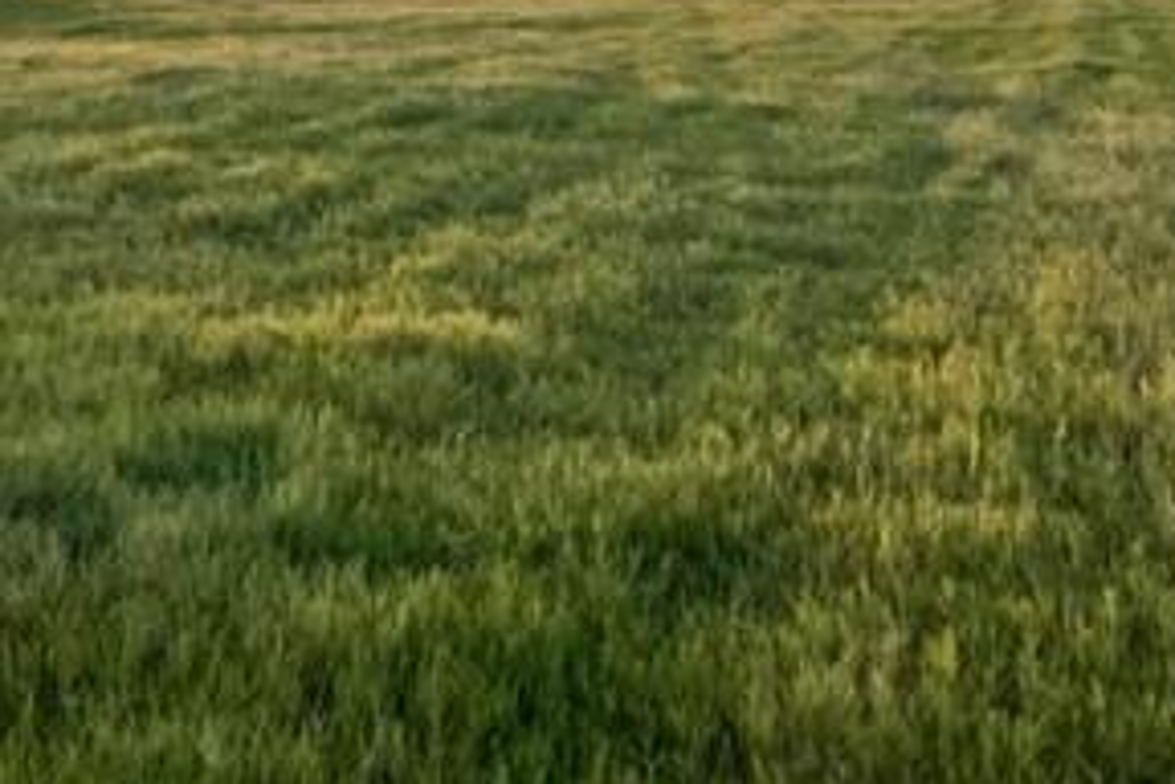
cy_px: 8
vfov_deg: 21.8
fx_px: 1958
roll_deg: +1.0
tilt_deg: -0.8
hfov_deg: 33.4
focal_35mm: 60
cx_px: 649
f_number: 1.6
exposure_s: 1/1642
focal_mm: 4.2
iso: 32
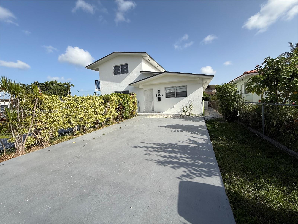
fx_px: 121
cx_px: 149
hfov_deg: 102.1
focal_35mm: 14
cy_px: 112
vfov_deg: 85.7
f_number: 2.2
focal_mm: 2.22
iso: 50
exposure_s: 1/2410
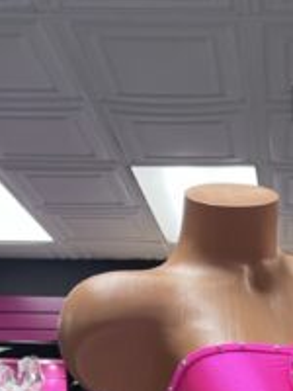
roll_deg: +0.5
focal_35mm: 78
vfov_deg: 21.7
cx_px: 314
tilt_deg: -3.4
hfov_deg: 18.3
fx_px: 880
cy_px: 551
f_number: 1.5
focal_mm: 5.7
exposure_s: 1/60
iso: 80
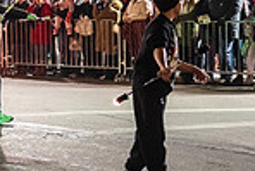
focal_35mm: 176
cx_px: -219
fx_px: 1248
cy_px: -32
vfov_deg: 7.8
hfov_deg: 10.8
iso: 3200
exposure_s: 1/250
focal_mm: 45
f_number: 3.2
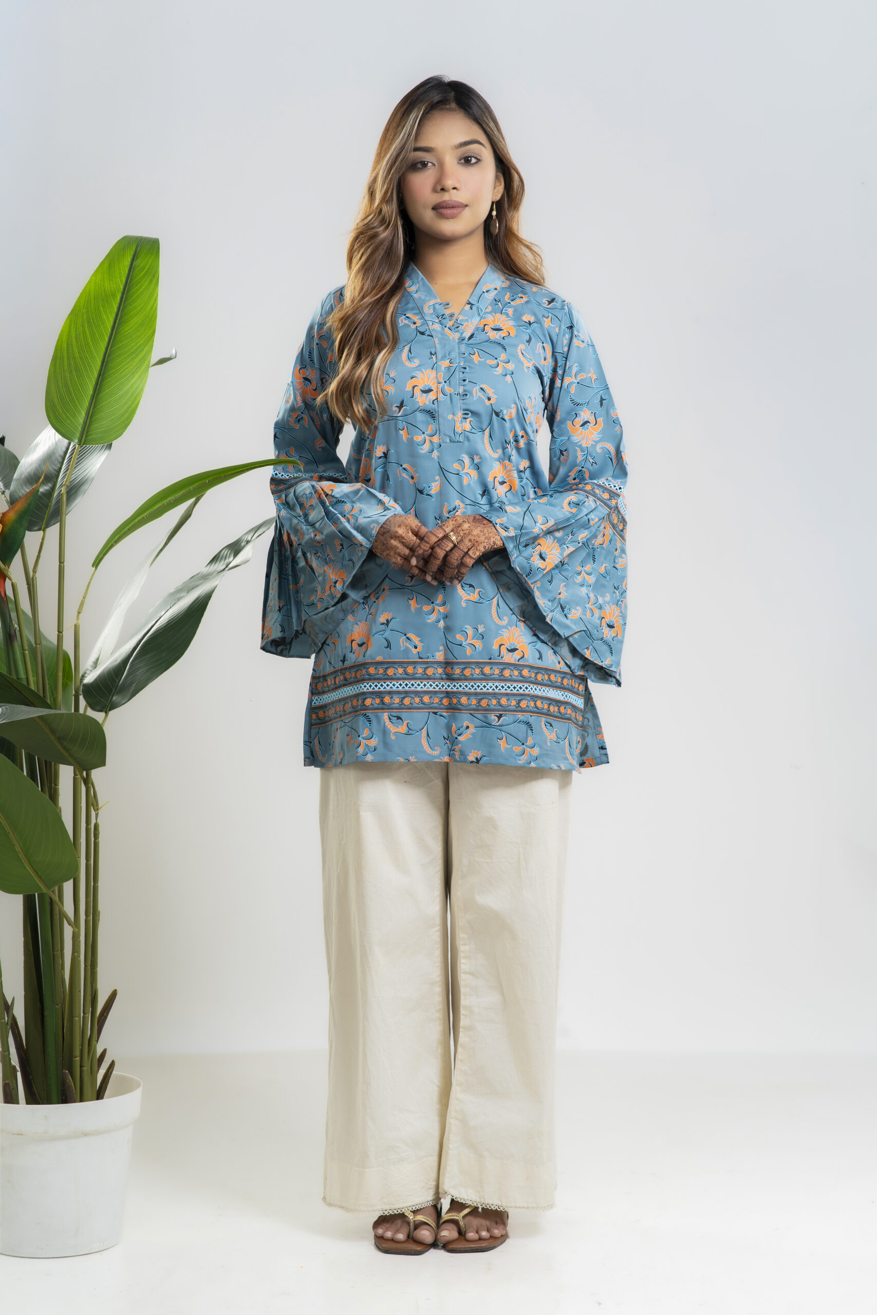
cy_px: 658
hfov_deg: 16.1
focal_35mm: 85
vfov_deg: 23.9
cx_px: 438
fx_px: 3105
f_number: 7.1
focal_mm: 85
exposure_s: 1/160
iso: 250
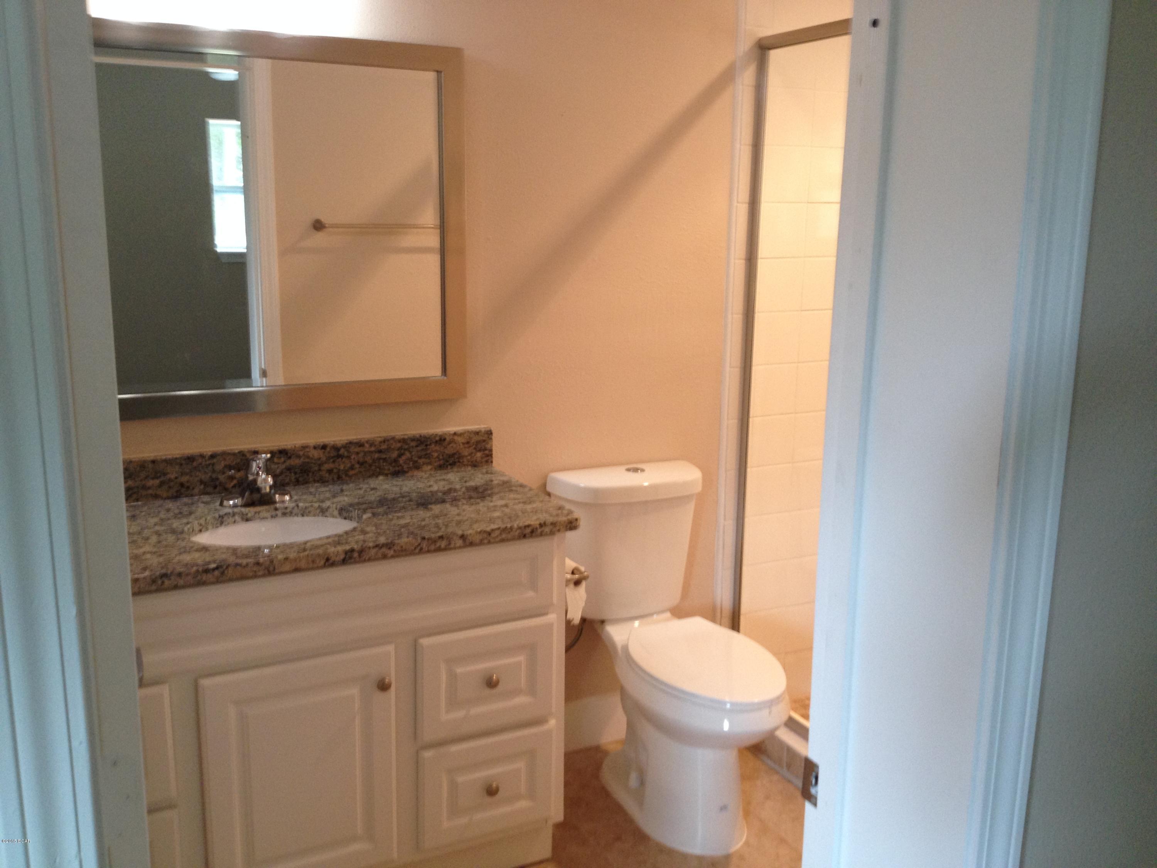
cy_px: 434
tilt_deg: -11.6
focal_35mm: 35
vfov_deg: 40.7
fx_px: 1170
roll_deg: -0.9
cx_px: 578
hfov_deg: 52.6
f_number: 2.4
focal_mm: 4.28
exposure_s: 1/20
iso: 100
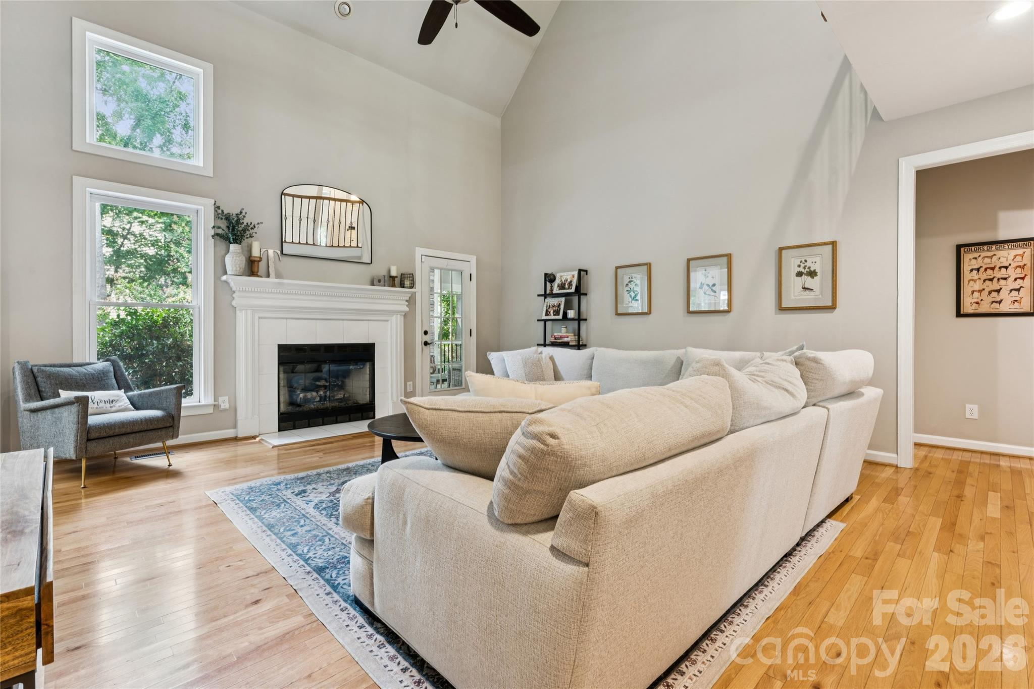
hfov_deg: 95.7
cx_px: 517
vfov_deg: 72.7
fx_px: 468
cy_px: 344
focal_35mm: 16
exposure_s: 2.5
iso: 100
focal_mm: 16.3
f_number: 13
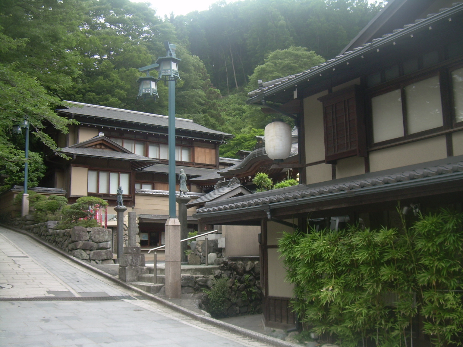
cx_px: 232
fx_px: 508
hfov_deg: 49.0
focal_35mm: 38
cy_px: 174
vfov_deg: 37.7
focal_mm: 6.3
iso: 50
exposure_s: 1/210
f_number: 2.8
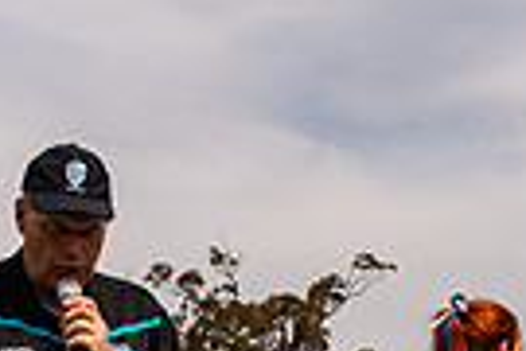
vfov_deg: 7.9
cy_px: 653
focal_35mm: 167
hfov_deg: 12.1
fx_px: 2440
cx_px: 592
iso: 200
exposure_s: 1/800
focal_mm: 26
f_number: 8
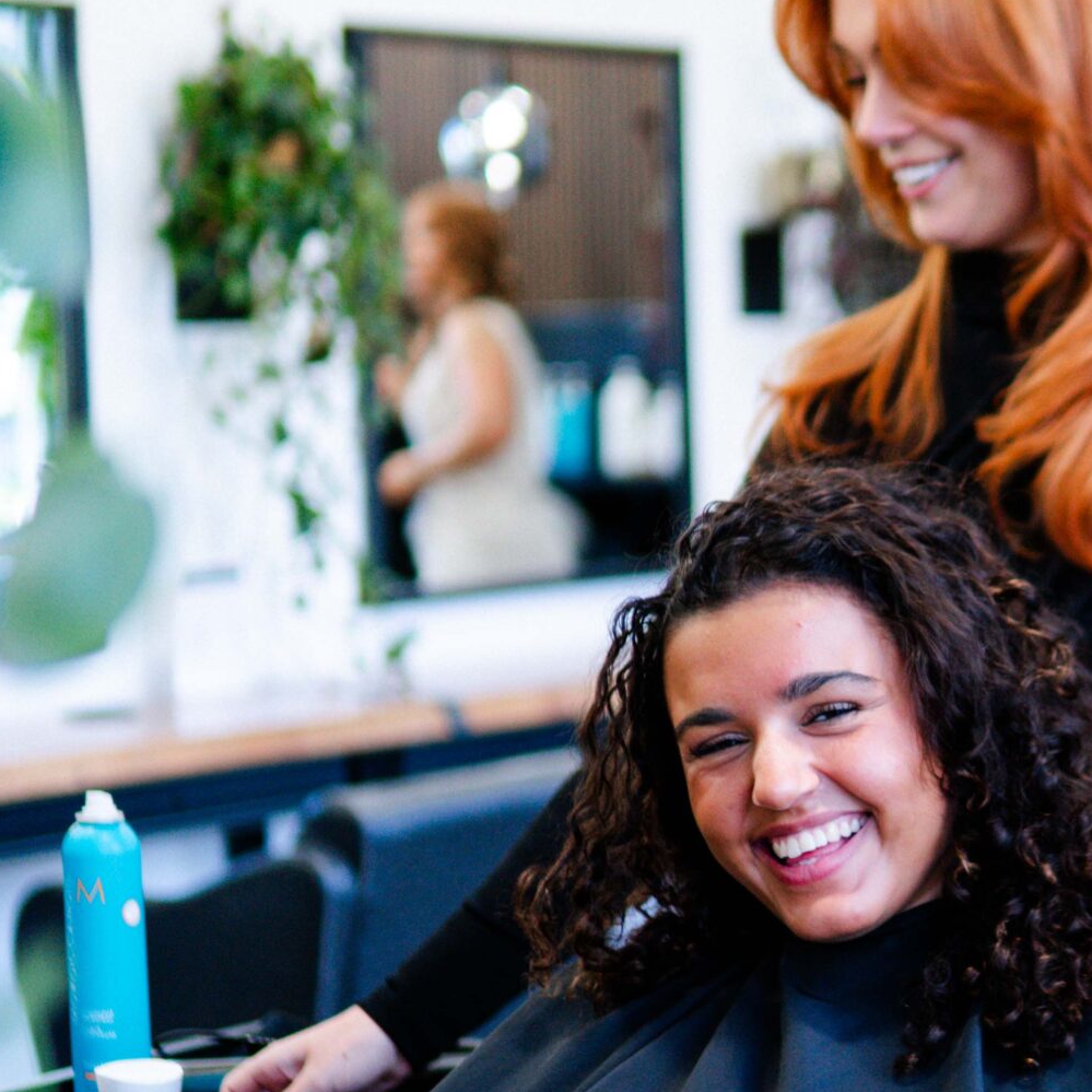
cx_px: 954
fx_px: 3498
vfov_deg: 17.7
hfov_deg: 17.5
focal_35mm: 98
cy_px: 664
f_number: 1.4
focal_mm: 30
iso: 400
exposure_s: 1/500
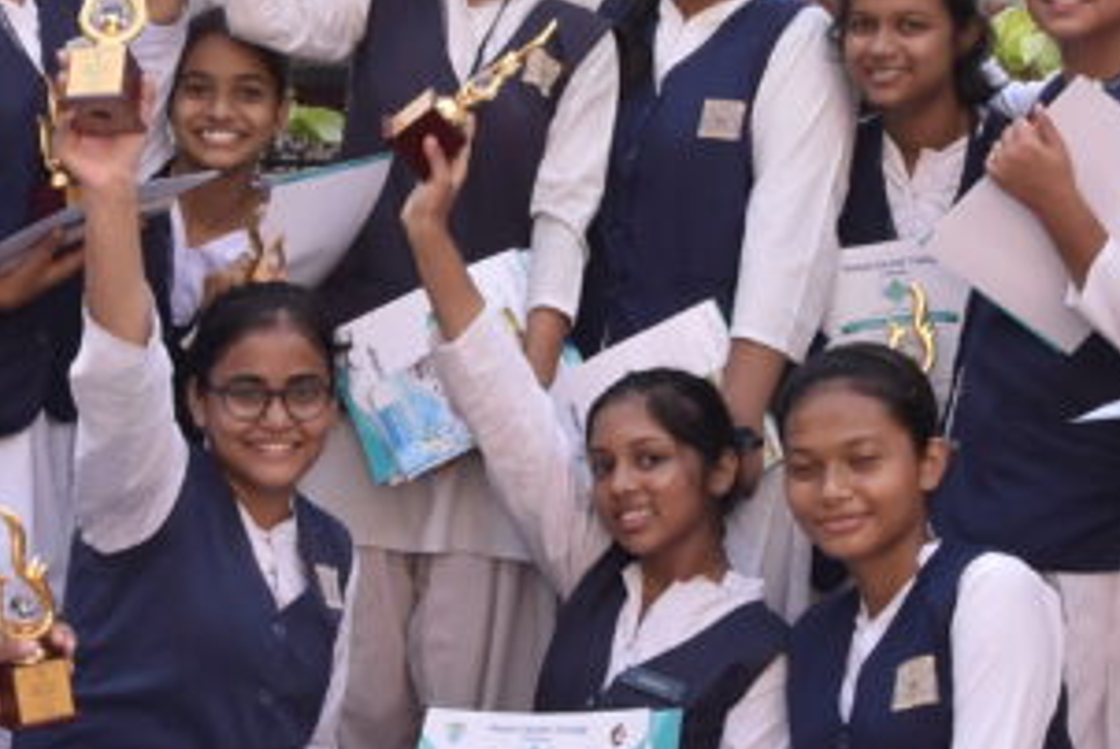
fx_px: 3322
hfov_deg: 19.0
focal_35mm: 107
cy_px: 328
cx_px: 289
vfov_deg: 12.9
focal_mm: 21
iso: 400
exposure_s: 1/125
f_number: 9
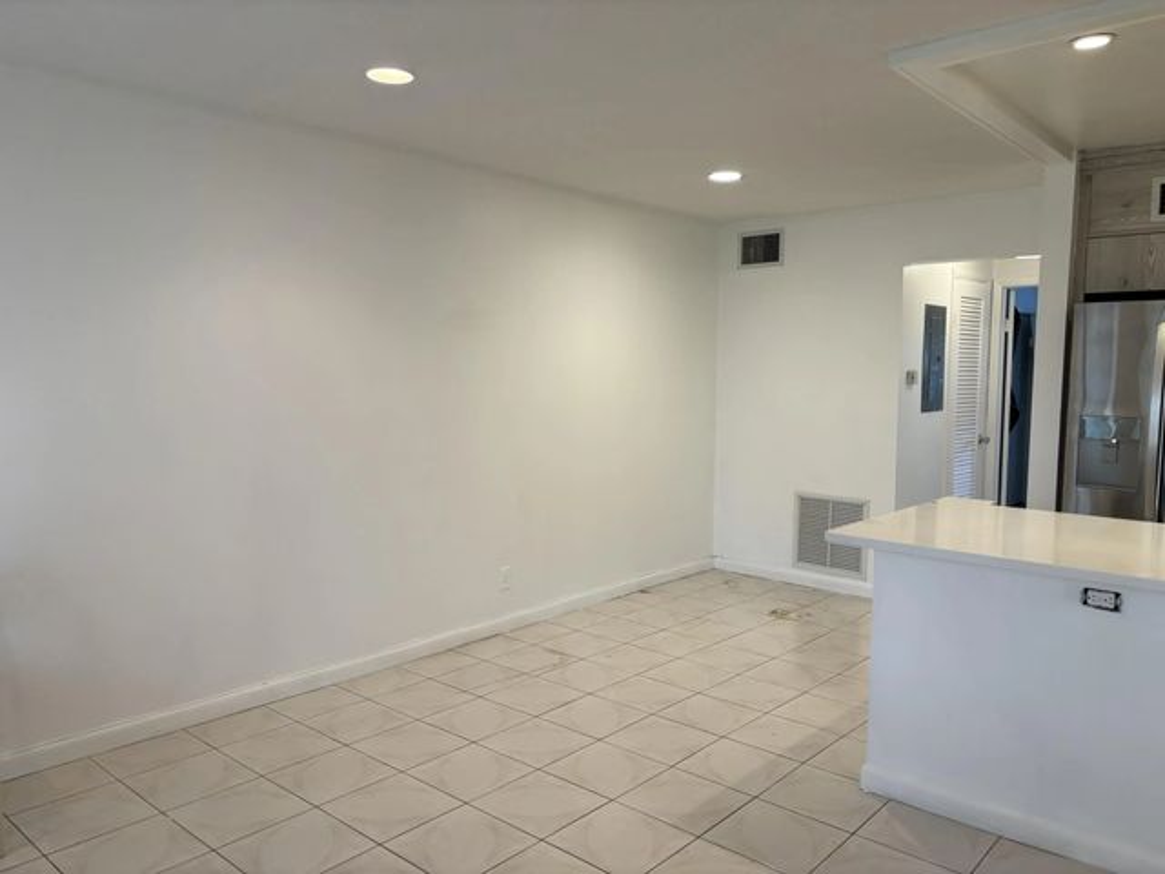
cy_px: 437
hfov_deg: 67.3
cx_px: 582
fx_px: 875
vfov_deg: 53.1
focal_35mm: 26
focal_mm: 5.96
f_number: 1.6
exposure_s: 1/120
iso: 80
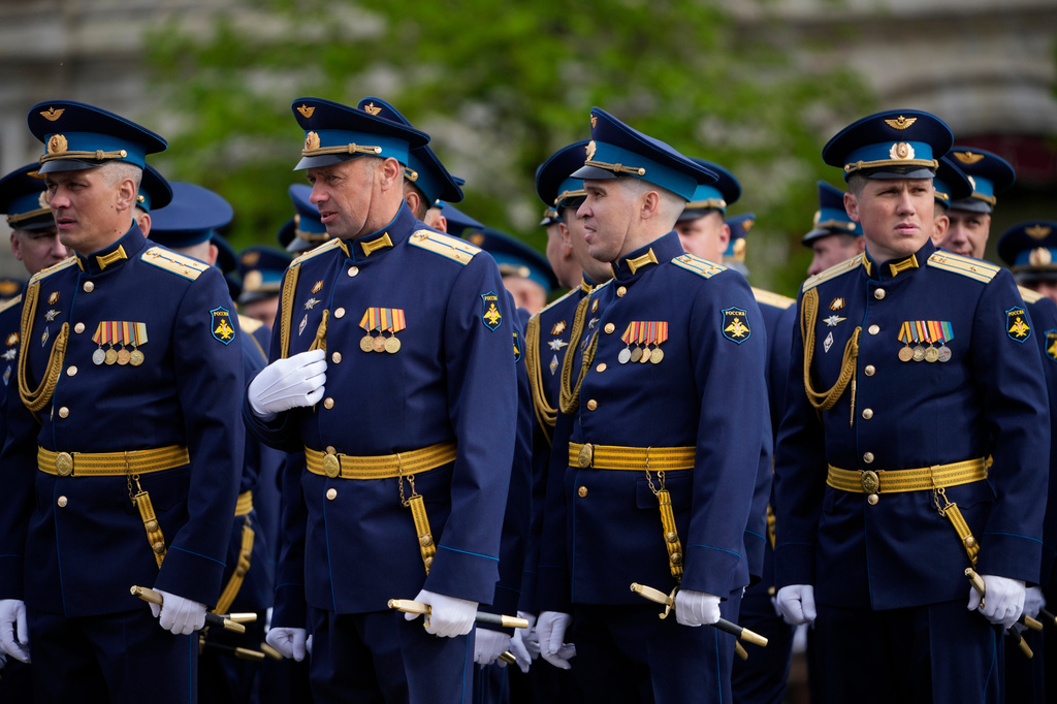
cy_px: 352
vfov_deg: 2.8
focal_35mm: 496
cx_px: 528
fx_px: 14558
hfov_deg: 4.2
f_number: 6.3
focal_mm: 496
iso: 400
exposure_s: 1/1000
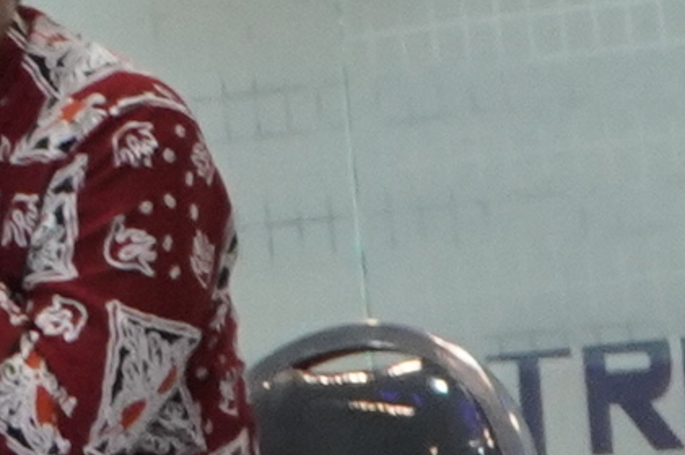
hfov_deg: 2.7
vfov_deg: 1.8
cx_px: -1661
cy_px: -257
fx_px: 14278
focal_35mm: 751
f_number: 6.3
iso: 5000
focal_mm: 70
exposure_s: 1/80
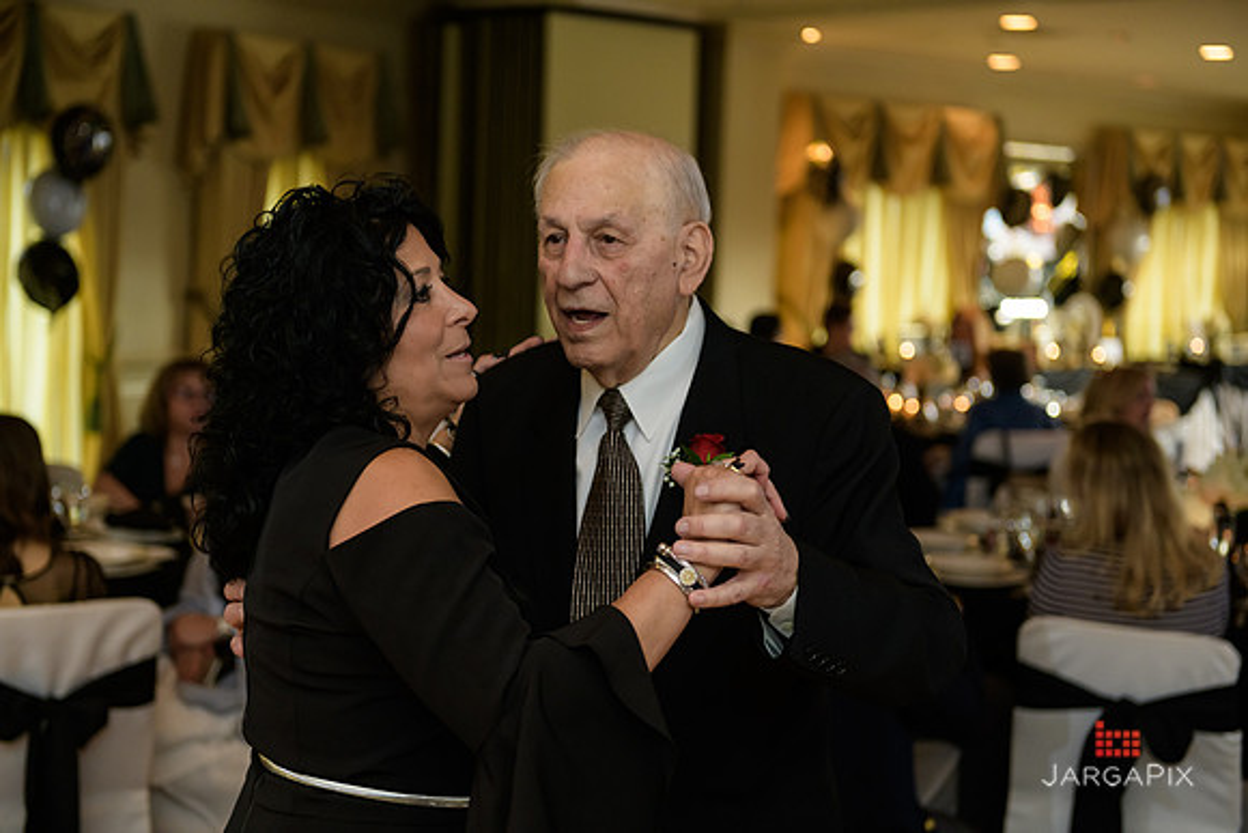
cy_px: 416
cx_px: 624
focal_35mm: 60
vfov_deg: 22.6
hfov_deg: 33.4
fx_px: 2080
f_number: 2.8
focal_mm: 60
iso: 1000
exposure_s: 1/125
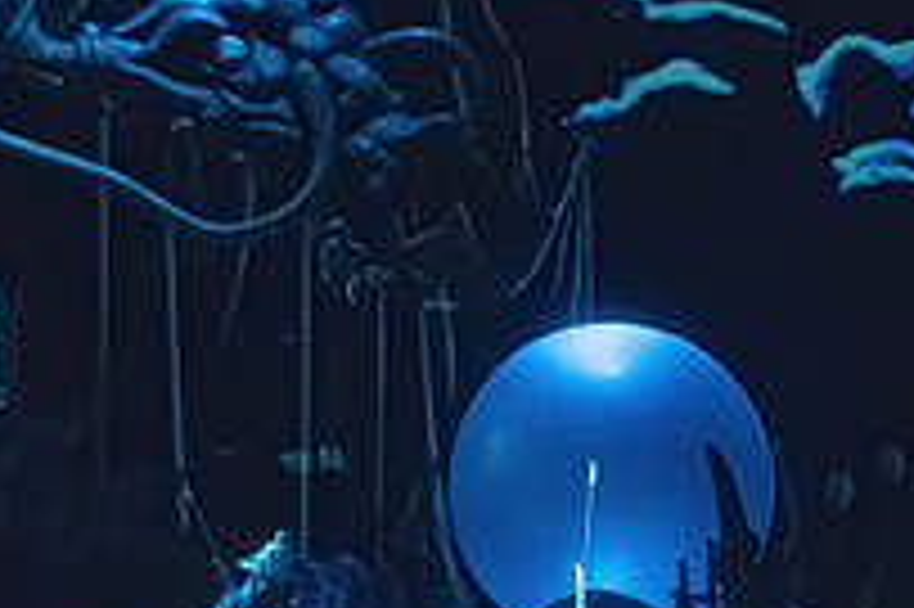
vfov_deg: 6.8
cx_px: 504
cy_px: 534
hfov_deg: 10.3
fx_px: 5074
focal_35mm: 200
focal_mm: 70
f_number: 3.2
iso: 10000
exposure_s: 1/400
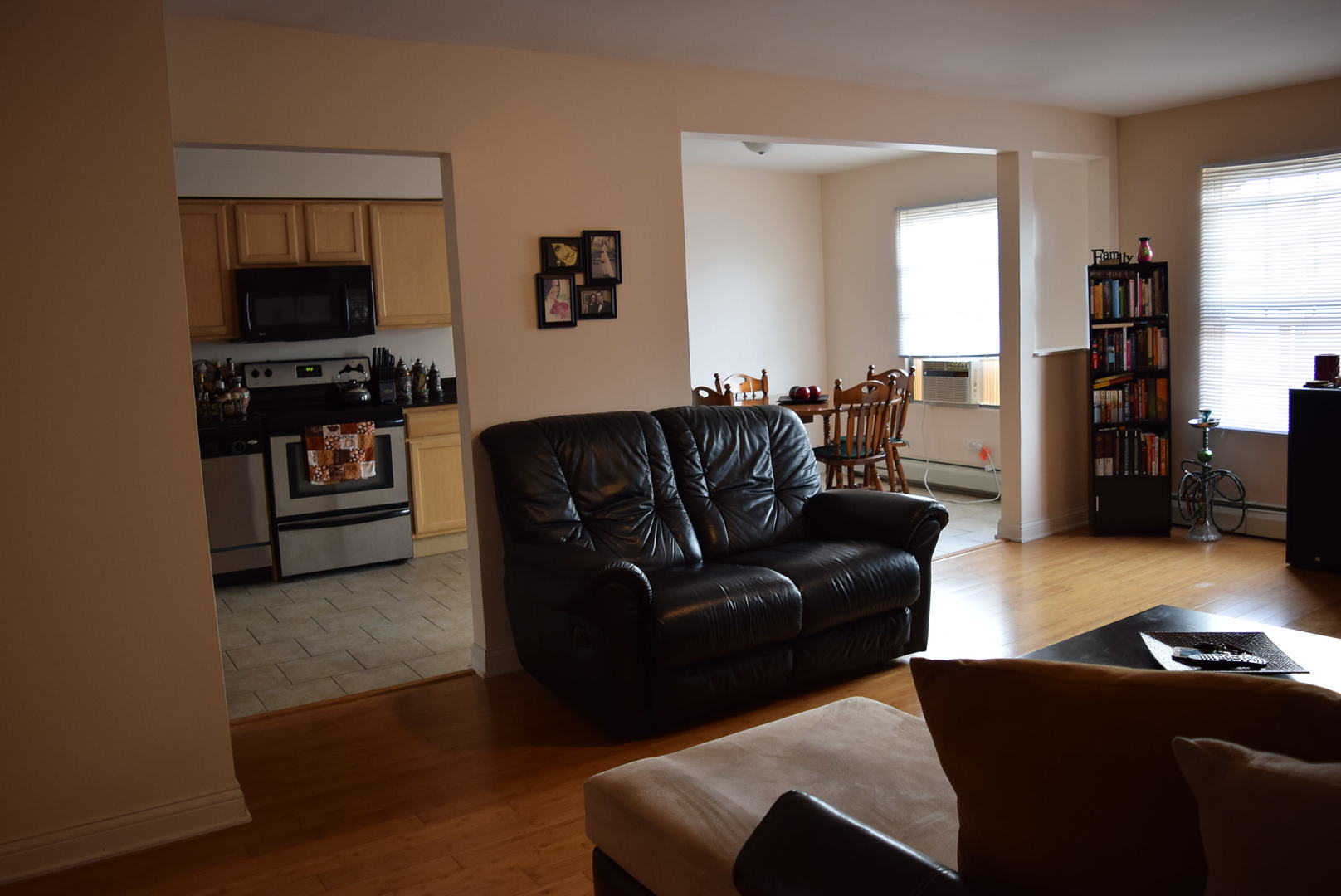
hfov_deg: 67.3
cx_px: 670
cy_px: 448
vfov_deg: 48.0
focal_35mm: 27
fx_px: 1006
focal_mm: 18
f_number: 3.5
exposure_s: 1/30
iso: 400
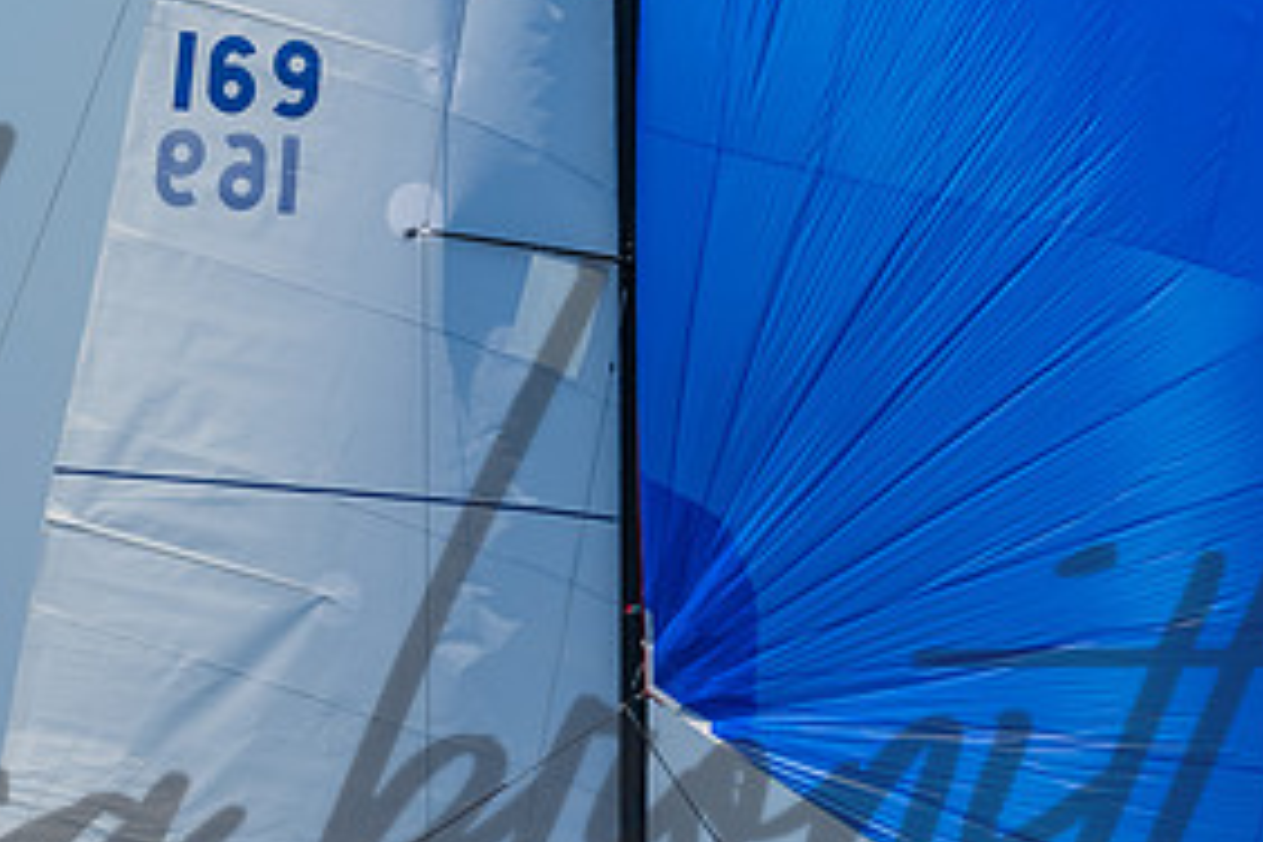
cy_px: 835
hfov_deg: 2.4
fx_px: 30099
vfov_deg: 1.6
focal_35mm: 858
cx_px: 775
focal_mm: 230
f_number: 6.3
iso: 400
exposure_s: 1/2000
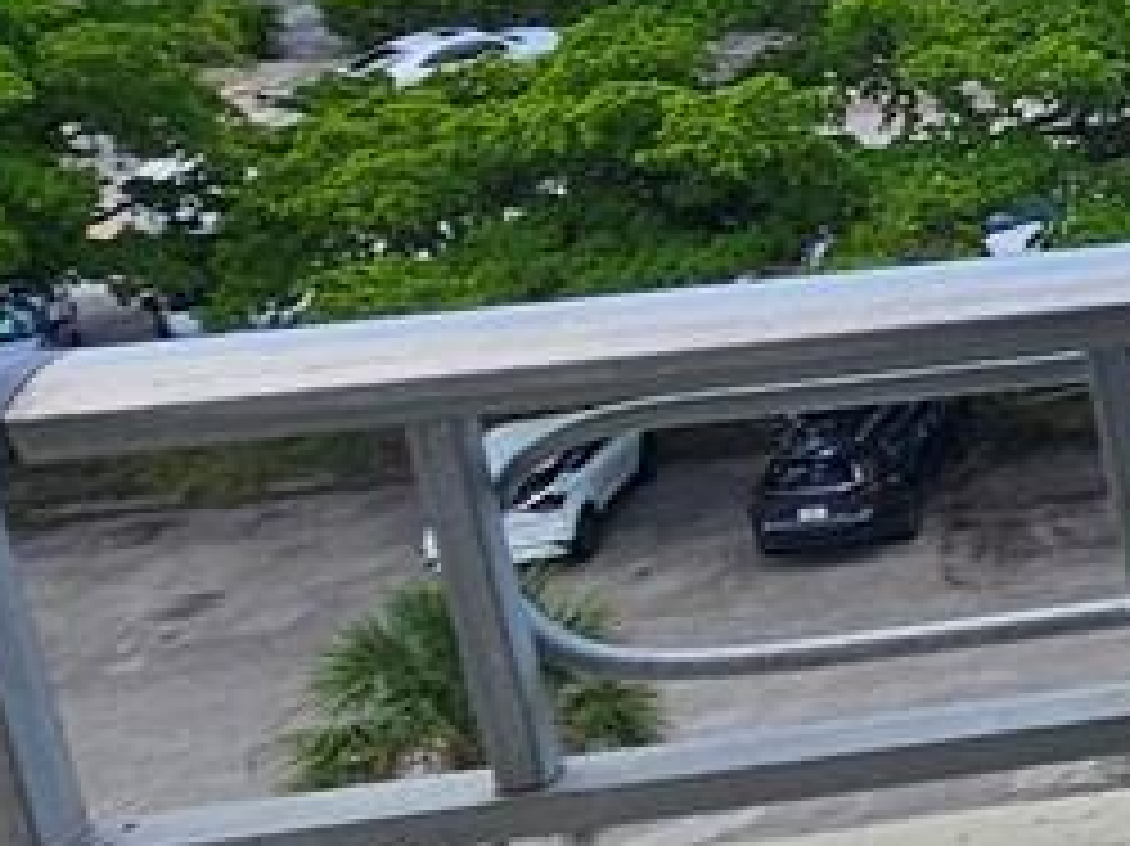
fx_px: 2708
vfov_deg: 17.1
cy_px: -104
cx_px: 2746
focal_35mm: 83
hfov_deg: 14.6
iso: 50
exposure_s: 1/1102
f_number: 2.2
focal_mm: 2.2
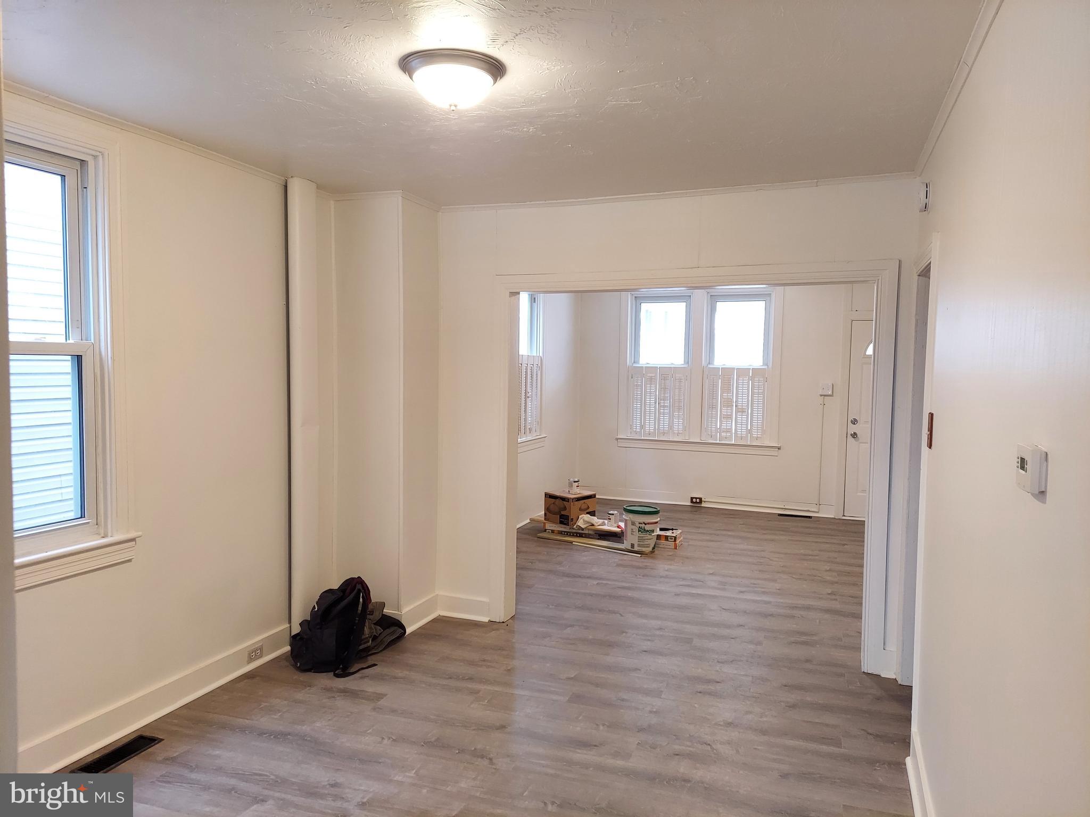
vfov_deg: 56.8
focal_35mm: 24
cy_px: 408
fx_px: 756
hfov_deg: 71.6
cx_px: 545
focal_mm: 5.23
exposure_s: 1/60
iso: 320
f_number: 1.8
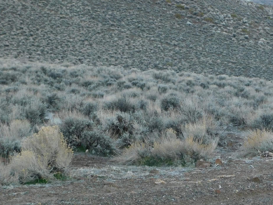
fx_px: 1183
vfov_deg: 9.9
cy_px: 47
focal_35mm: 150
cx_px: 219
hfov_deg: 13.1
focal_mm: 16.1
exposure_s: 1/40
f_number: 4.5
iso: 125
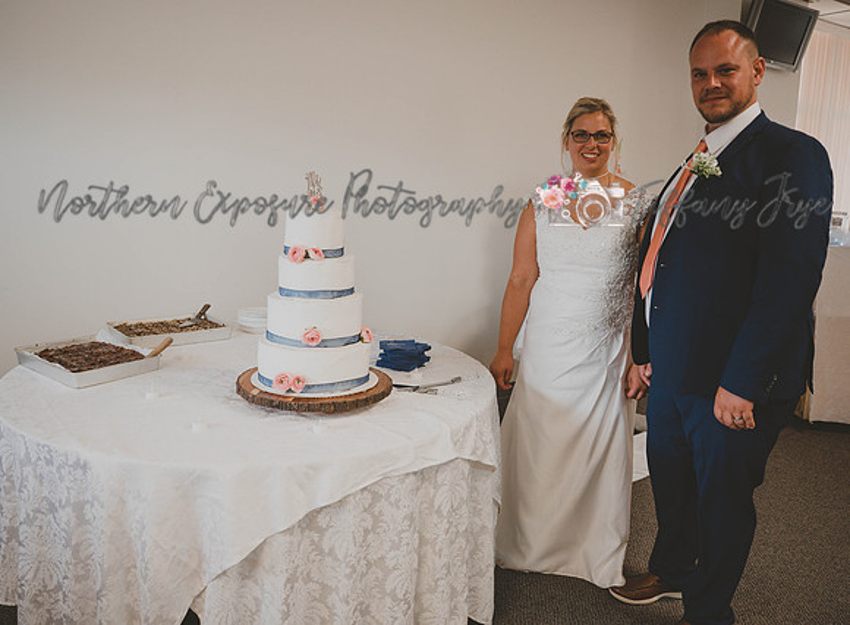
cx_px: 404
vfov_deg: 49.7
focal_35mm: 28
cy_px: 288
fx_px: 674
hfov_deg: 64.5
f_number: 2.8
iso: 1600
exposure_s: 1/125
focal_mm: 24
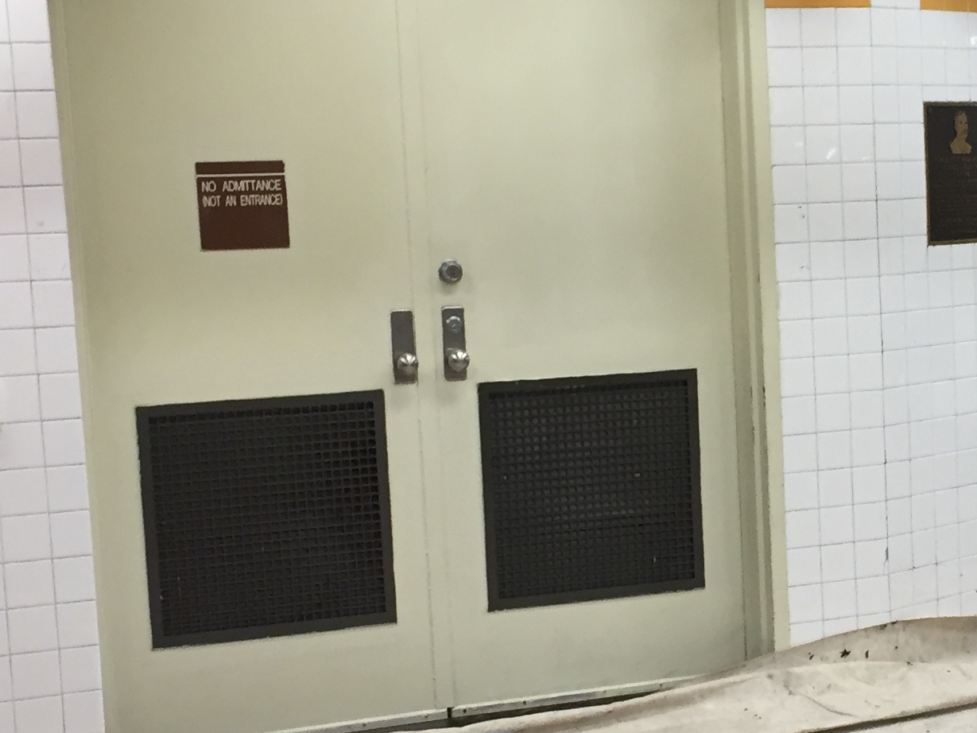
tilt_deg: -5.5
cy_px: 450
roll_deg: +3.3
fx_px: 2173
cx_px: 747
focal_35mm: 77
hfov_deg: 25.0
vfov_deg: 19.1
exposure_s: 1/30
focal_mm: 4.15
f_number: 2.2
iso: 40
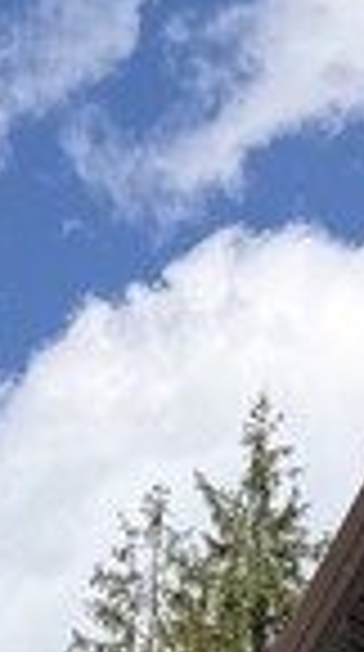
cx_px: 310
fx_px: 3191
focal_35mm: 185
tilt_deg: +13.7
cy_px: 1830
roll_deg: -1.3
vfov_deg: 9.6
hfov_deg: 6.5
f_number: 1.78
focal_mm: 6.76
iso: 80
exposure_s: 1/2053
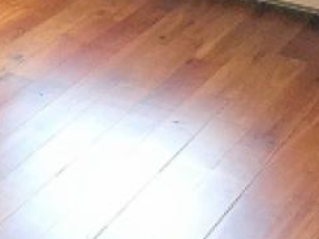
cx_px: -266
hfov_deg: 14.3
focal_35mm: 121
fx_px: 1116
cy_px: -223
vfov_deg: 11.2
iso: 125
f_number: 2.2
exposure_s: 1/30
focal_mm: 4.15
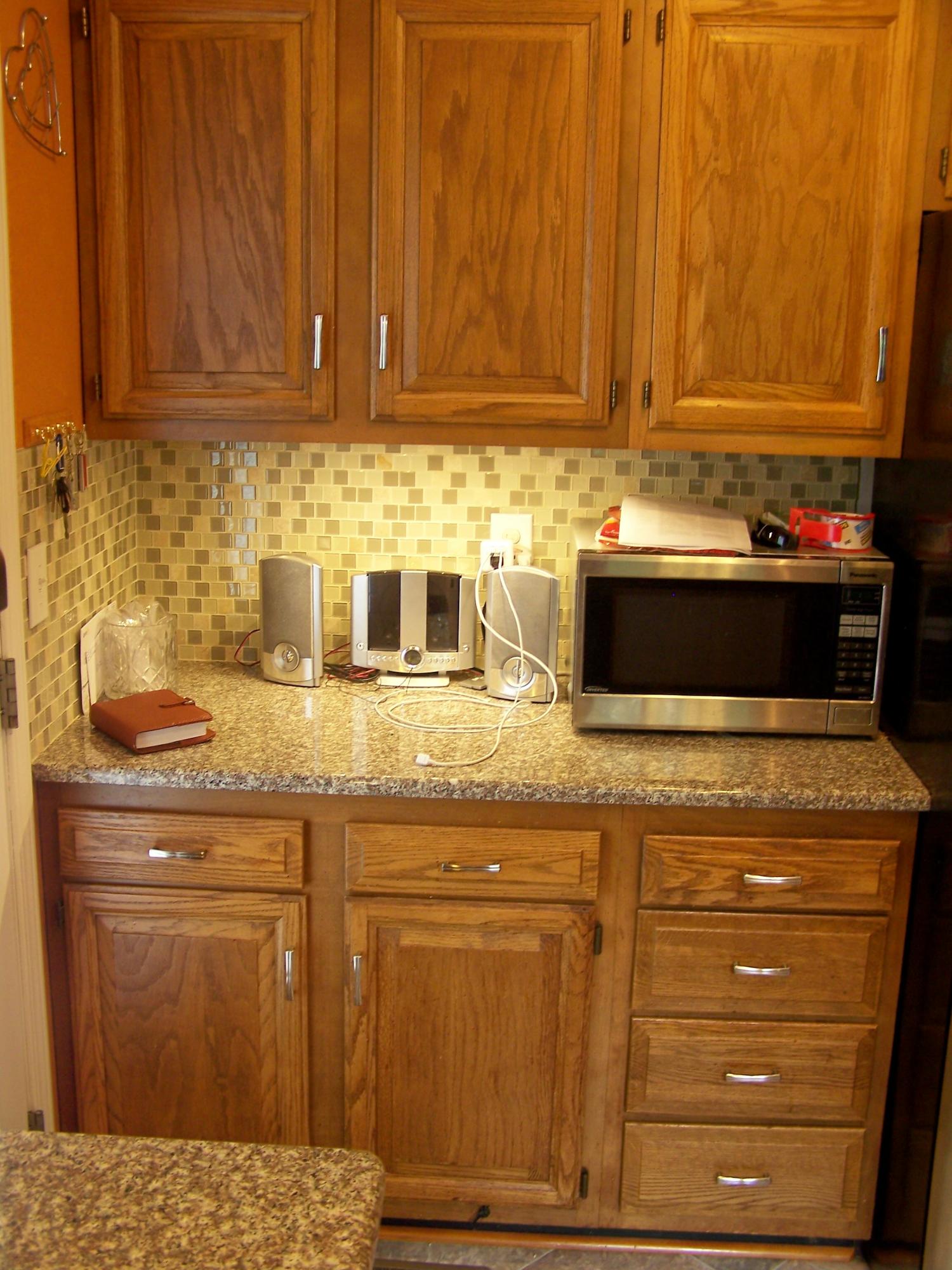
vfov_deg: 49.0
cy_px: 635
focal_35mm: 38
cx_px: 476
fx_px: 1393
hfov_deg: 37.7
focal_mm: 6.3
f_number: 2.8
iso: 64
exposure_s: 1/8
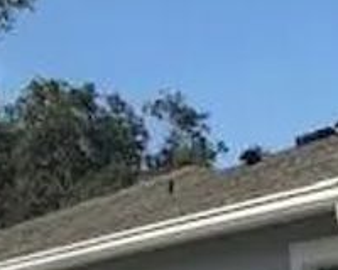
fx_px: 1400
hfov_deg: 12.8
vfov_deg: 10.6
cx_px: 548
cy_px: 402
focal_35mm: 140
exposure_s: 1/3096
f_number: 1.8
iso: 20
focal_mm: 3.99
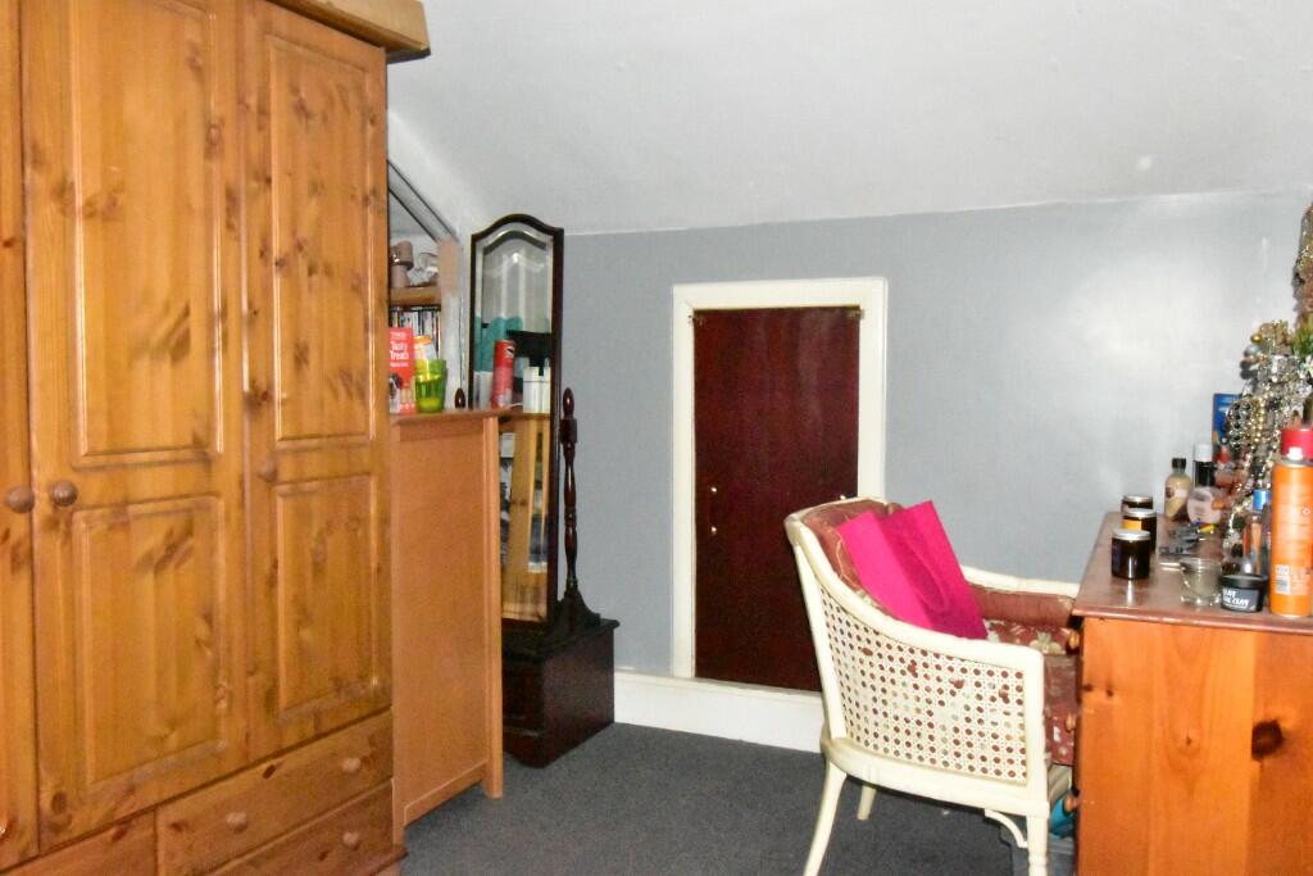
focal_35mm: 30
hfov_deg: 61.9
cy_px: 438
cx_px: 656
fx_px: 1094
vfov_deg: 43.6
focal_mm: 20
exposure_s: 1/200
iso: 25600
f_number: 25
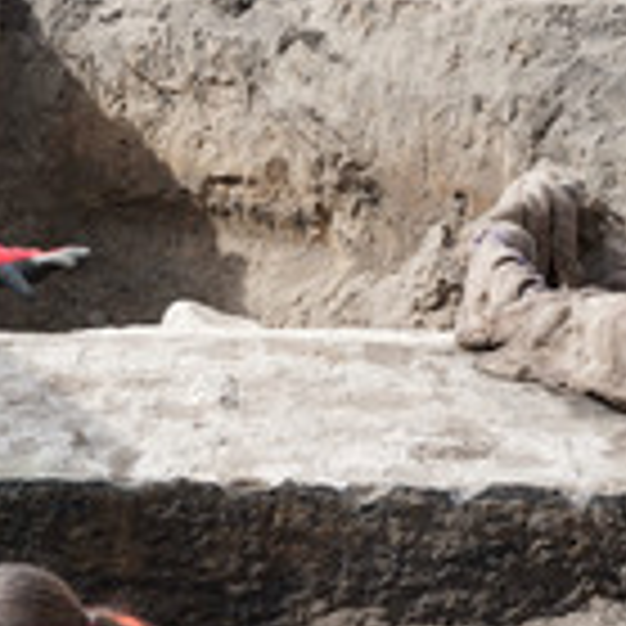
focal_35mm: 138
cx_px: -124
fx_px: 2823
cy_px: 140
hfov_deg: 12.4
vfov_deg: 12.6
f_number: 8
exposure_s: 1/100
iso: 320
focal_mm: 50
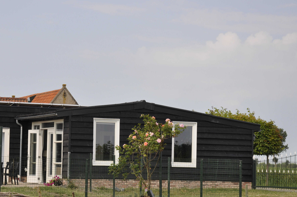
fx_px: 923
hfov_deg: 18.3
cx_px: 115
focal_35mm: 112
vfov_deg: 12.2
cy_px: 123
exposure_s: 1/160
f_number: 6.3
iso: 200
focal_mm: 52
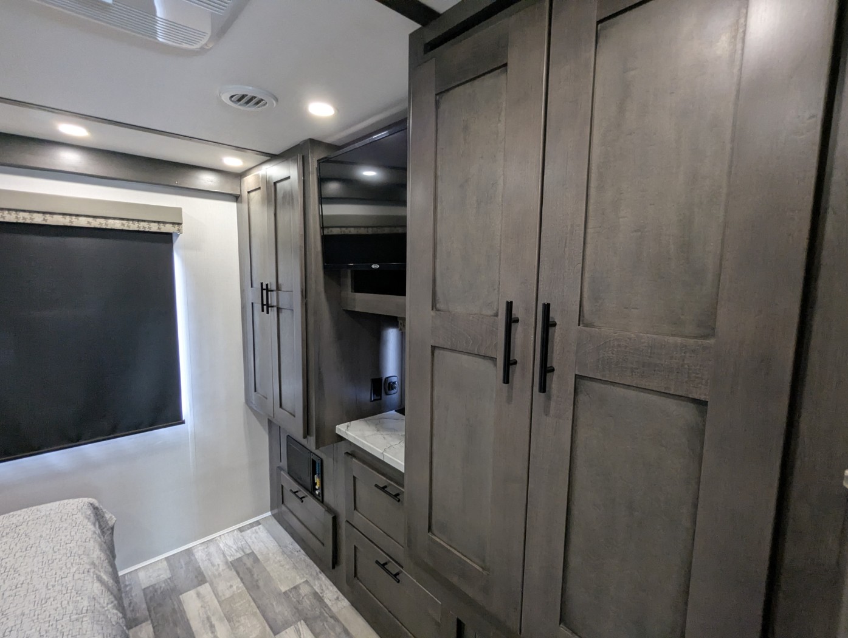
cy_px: 319
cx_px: 424
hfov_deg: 94.4
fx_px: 392
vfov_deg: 78.2
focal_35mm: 16
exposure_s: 1/47.7
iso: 227
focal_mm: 2.35
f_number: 2.2
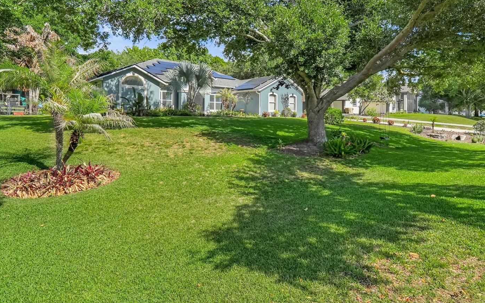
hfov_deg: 84.5
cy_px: 139
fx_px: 264
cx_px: 278
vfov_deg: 59.6
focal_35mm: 20
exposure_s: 1/80
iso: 250
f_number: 9
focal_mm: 11.5
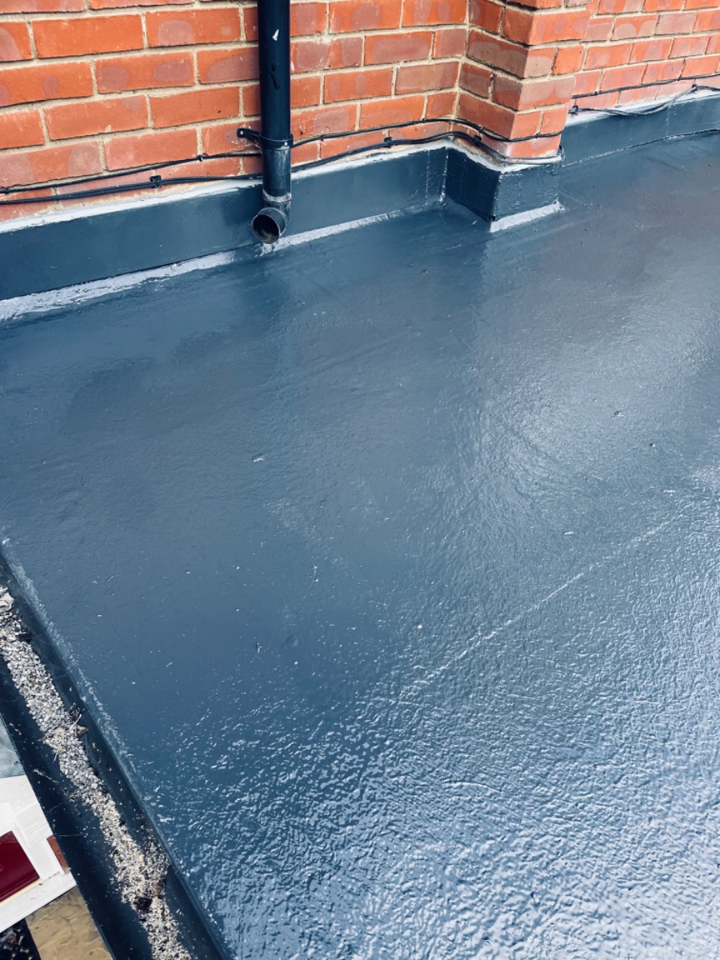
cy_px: 480
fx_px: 721
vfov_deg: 67.3
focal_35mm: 26
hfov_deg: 53.1
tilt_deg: -41.4
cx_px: 360
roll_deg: -6.3
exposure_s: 1/500
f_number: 1.6
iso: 32
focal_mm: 4.2
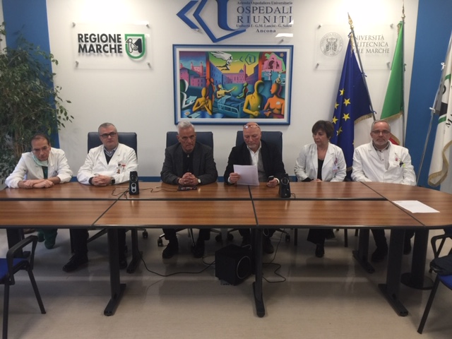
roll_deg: -1.7
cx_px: 226
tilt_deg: -10.7
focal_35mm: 29
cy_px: 170
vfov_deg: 48.2
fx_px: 379
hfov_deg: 61.7
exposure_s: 1/33
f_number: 2.2
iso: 50
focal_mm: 4.15
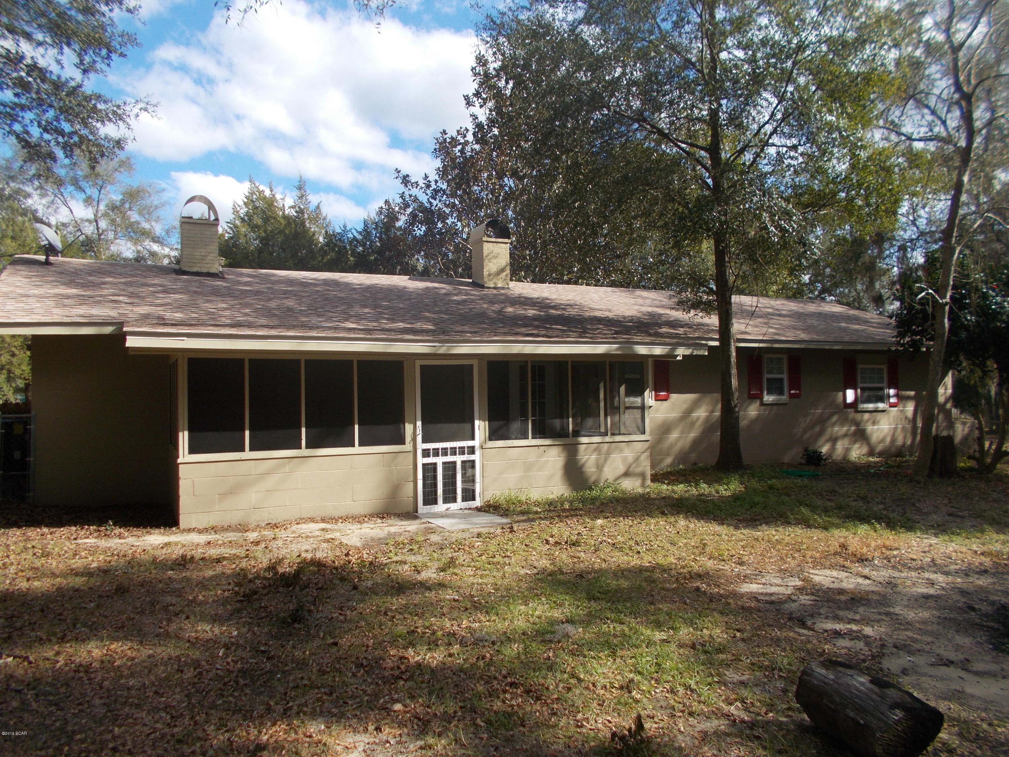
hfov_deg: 67.3
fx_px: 758
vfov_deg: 53.1
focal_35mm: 26
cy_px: 378
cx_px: 504
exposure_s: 1/100
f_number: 8
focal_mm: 4.6
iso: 80
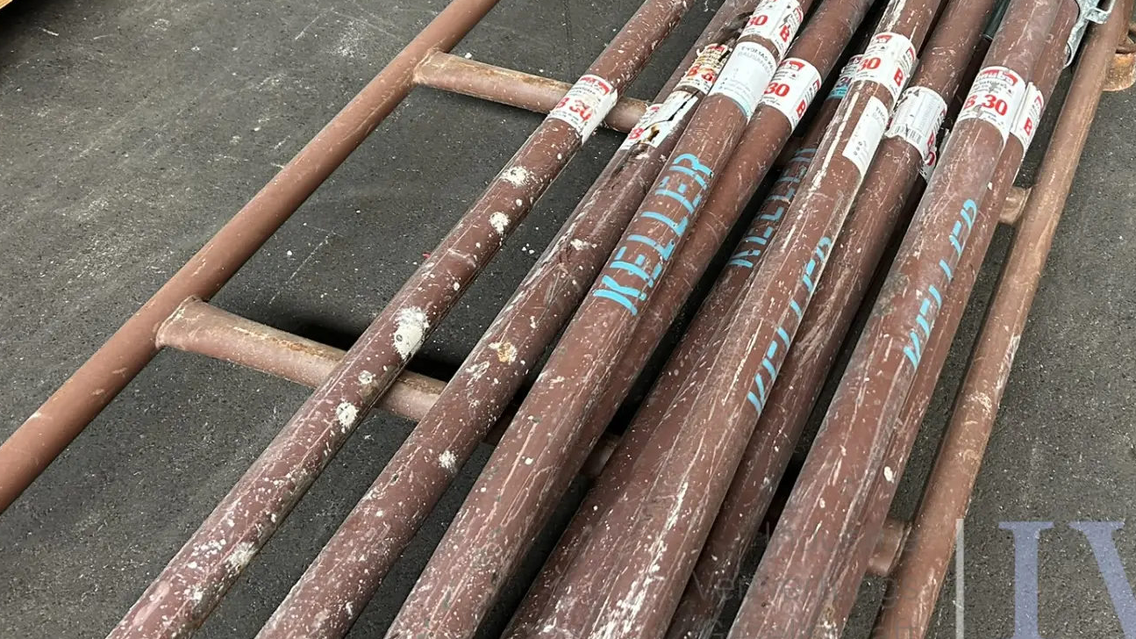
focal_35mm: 42
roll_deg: +1.5
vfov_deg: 27.9
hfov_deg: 47.0
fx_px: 1265
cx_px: 817
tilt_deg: -38.5
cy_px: 144
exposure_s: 1/88
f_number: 1.5
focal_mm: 5.7
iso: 125
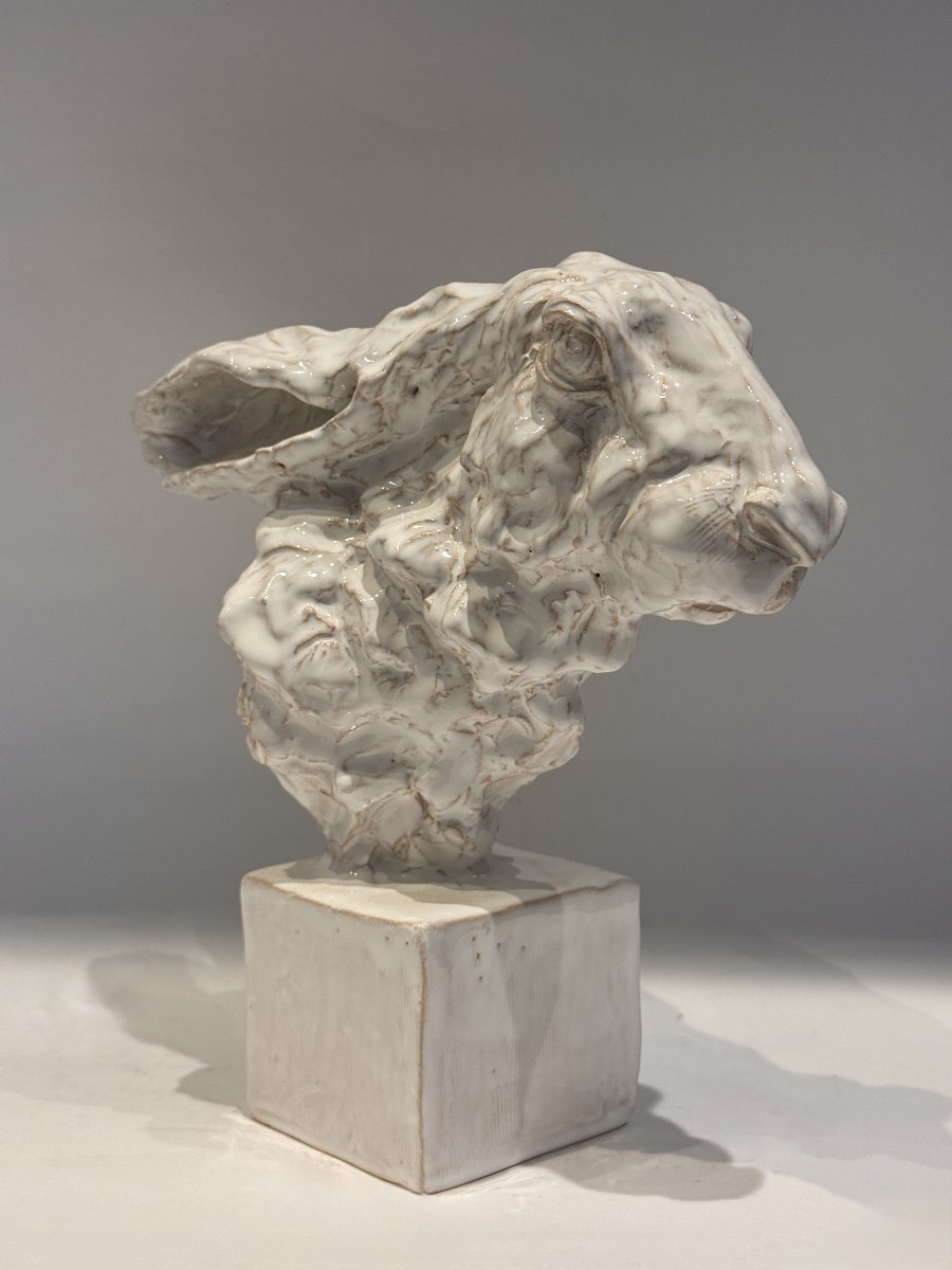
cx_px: 476
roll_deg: +0.2
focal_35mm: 48
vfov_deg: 39.7
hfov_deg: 30.3
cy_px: 635
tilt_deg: -3.9
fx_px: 1760
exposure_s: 1/50
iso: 80
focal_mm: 6.76
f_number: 1.78
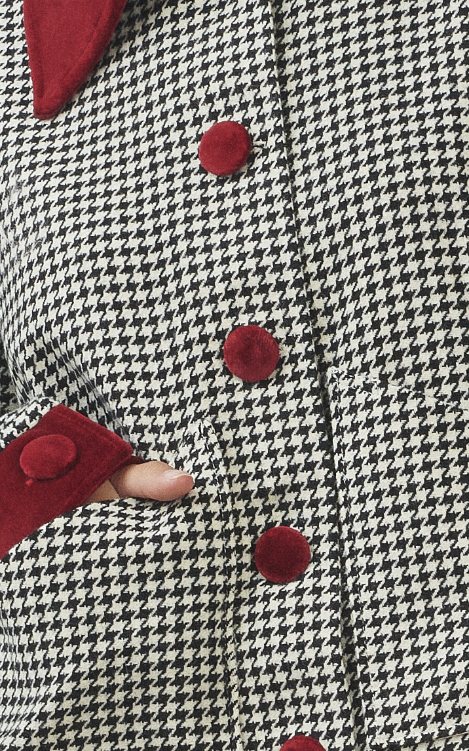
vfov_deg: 6.0
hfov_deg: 3.8
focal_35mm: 348
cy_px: 1092
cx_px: 413
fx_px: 7119
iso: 200
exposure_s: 1/160
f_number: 11
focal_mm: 65
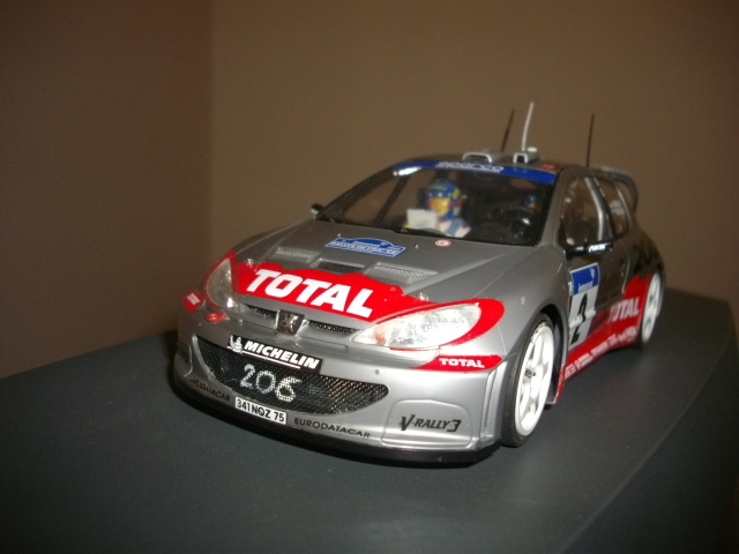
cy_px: 277
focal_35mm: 37
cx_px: 370
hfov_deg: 50.1
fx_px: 790
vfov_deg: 38.7
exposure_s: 1/50
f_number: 2.8
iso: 200
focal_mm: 6.2
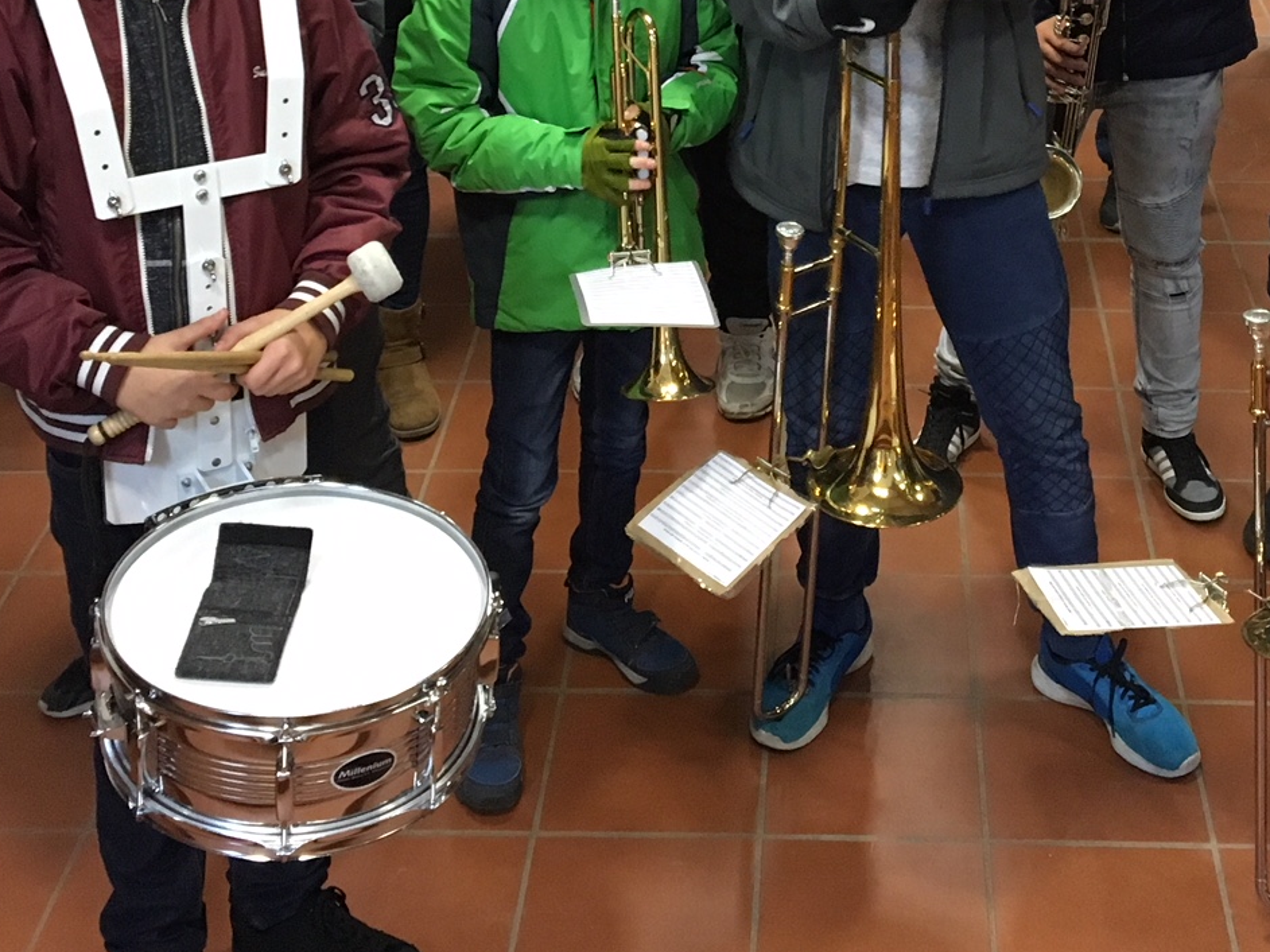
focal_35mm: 62
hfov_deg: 31.1
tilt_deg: -19.5
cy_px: -13
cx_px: 799
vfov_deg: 22.7
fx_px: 2274
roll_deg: +0.0
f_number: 2.2
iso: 200
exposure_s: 1/33
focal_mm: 4.15
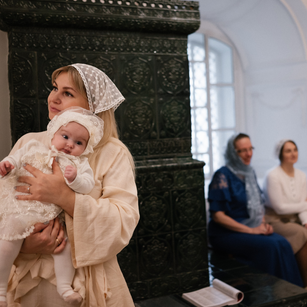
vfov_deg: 33.4
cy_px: 135
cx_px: 197
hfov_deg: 33.2
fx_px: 512
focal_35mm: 51
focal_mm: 35
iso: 1000
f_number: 1.8
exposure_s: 1/250
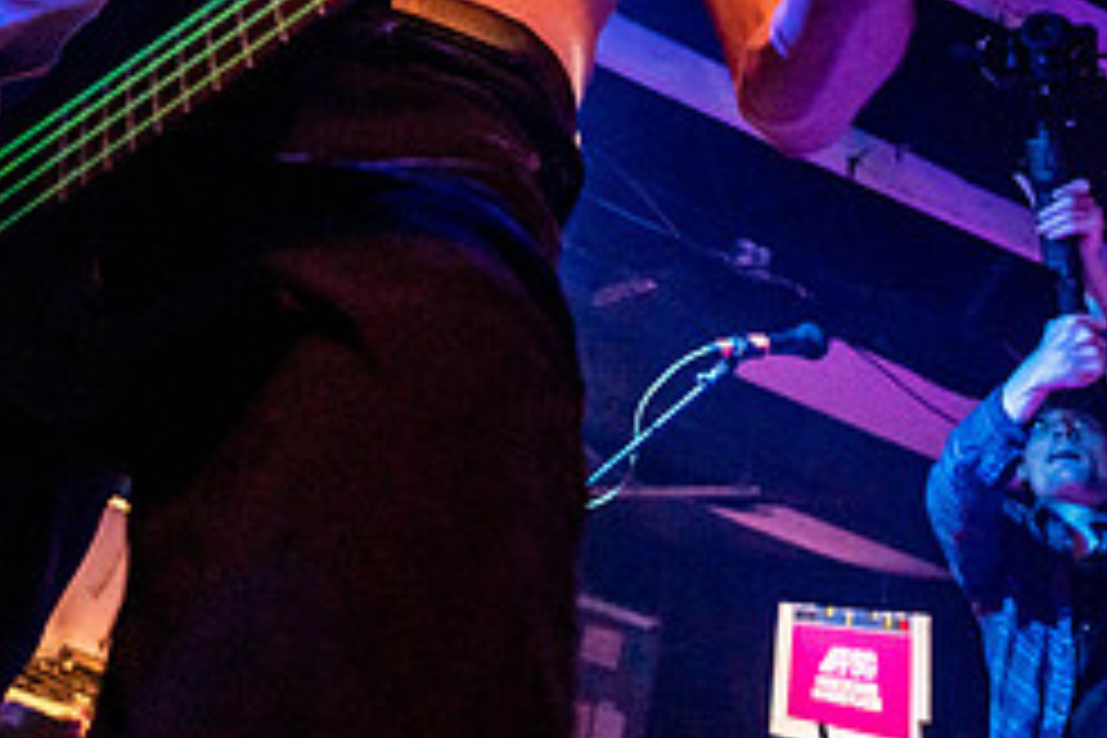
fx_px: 1015
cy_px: -110
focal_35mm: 33
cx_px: 364
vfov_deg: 33.7
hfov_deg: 56.0
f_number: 2.8
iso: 3200
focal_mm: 14
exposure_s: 1/250
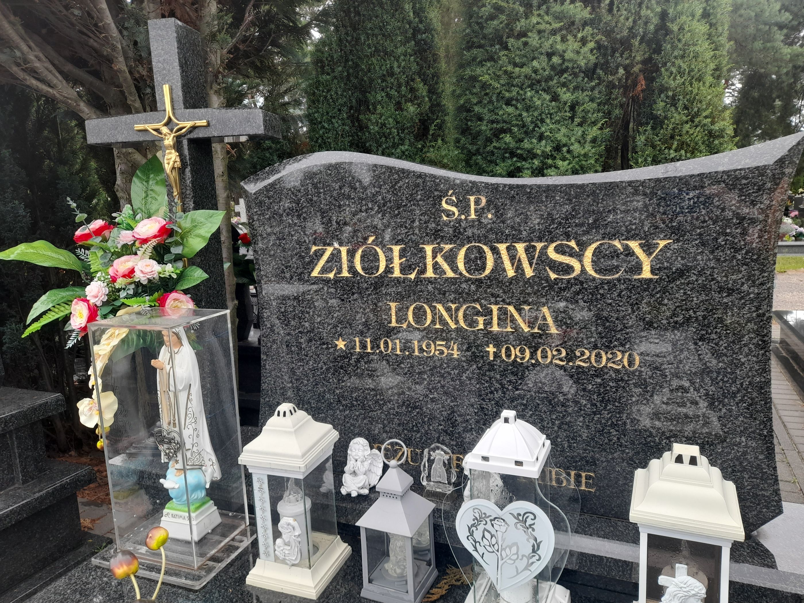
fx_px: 581
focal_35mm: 25
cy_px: 302
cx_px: 402
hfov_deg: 69.4
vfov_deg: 54.9
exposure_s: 1/118
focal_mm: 4.6
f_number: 2
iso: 20
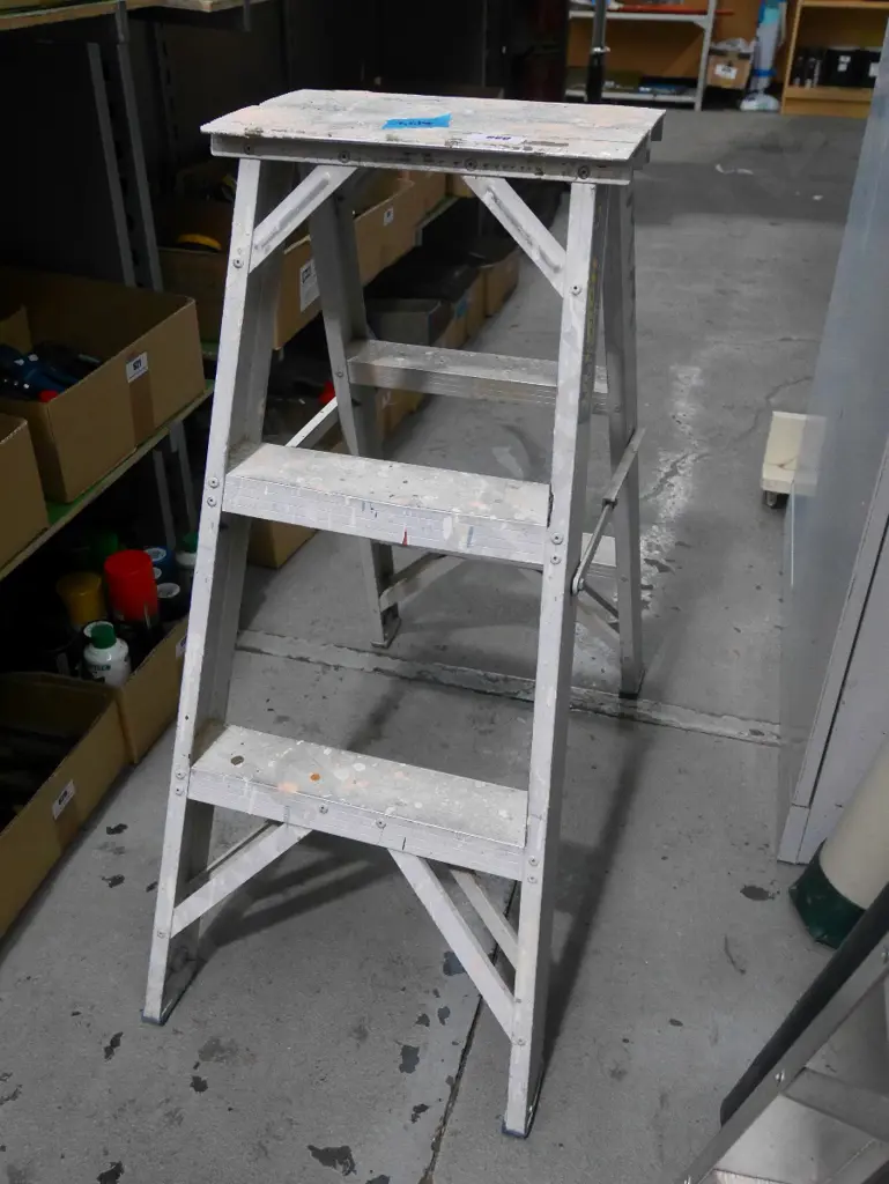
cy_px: 592
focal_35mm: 32
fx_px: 1095
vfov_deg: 56.8
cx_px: 444
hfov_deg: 44.2
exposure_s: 1/100
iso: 3200
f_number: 4
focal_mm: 16
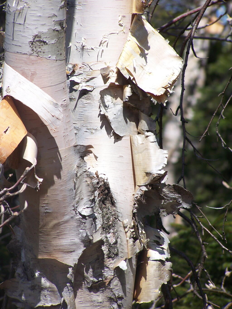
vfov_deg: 6.9
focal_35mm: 288
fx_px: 2573
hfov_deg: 5.2
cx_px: 116
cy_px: 154
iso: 80
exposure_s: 1/1000
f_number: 3.6
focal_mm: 47.7
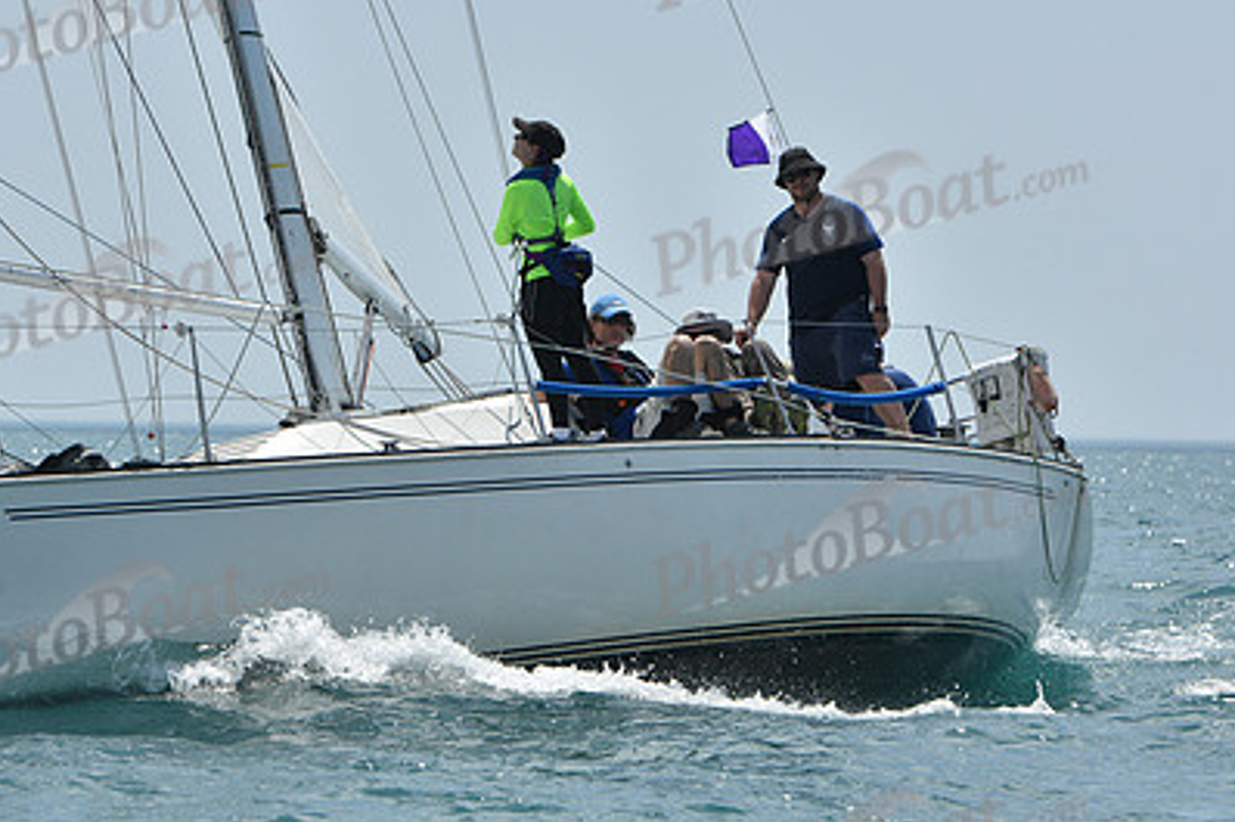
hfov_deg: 8.3
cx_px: 493
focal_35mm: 248
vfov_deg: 5.5
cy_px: 420
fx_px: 8504
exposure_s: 1/1250
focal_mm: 170
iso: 250
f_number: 9
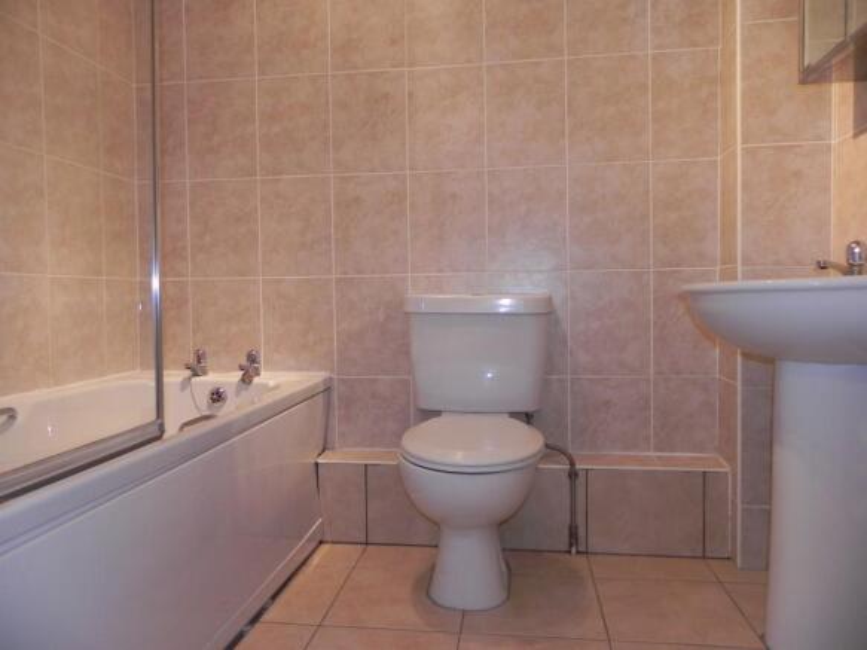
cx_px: 434
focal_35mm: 26
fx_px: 651
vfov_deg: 53.0
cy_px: 325
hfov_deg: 67.3
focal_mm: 4.6
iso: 200
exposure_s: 1/30
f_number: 2.8
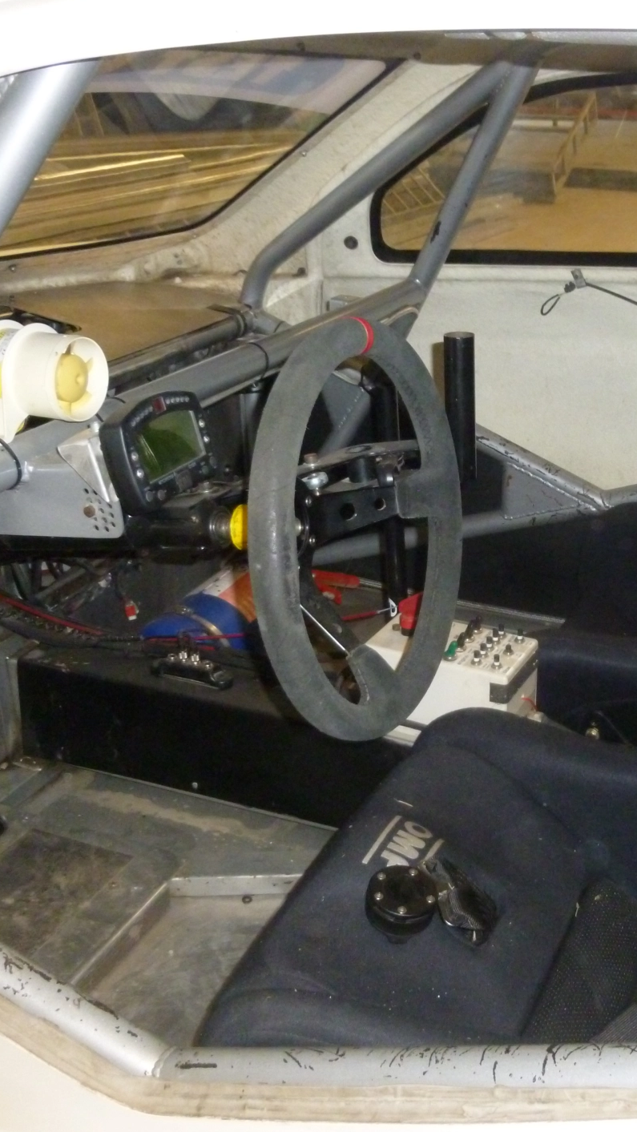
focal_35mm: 37
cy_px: 566
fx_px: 1111
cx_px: 535
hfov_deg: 31.0
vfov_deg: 54.0
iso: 400
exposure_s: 1/60
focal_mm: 4.5
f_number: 3.1
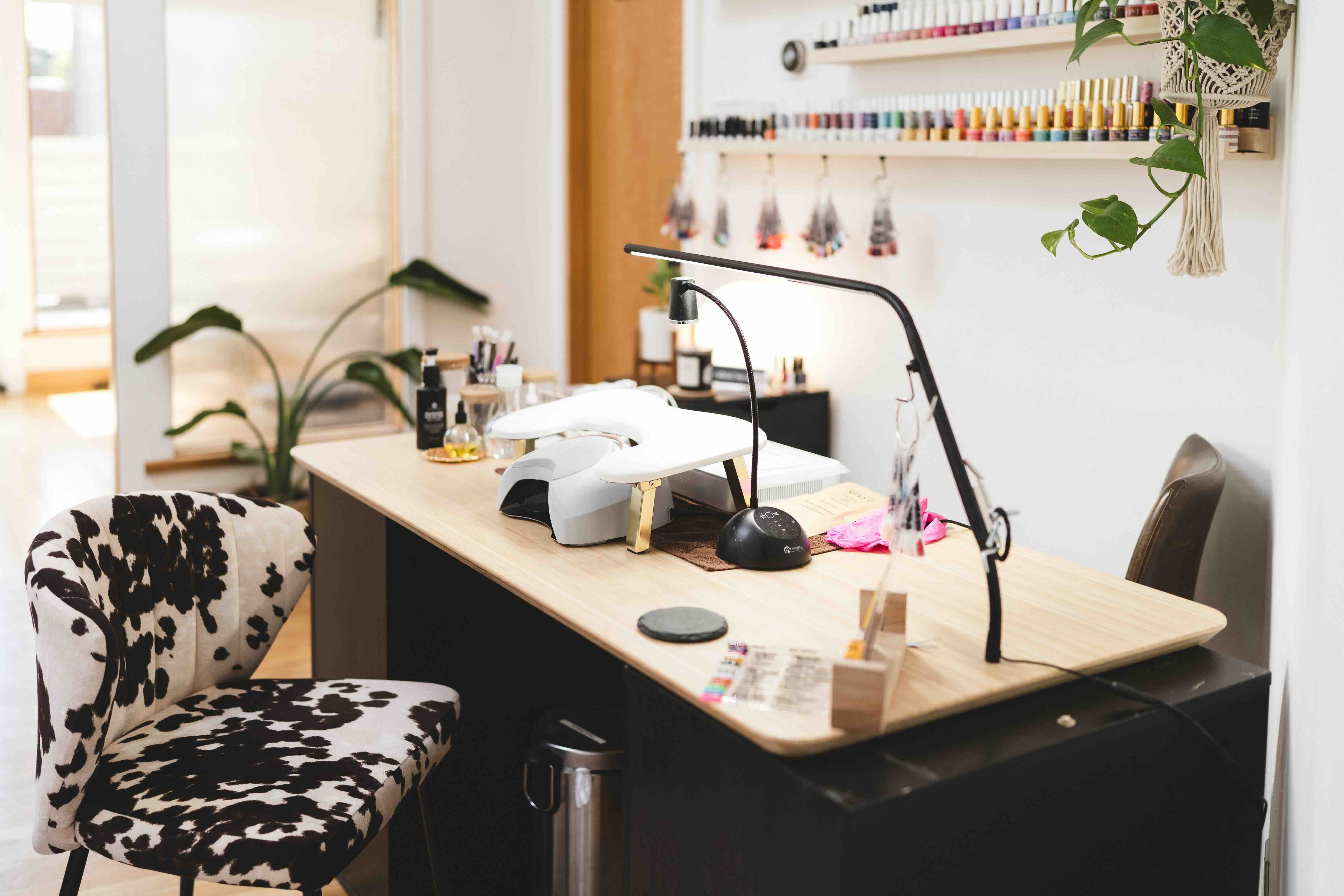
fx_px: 1307
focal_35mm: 35
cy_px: 448
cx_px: 672
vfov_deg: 37.9
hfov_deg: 54.4
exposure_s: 1/200
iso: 250
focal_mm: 35
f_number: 1.4
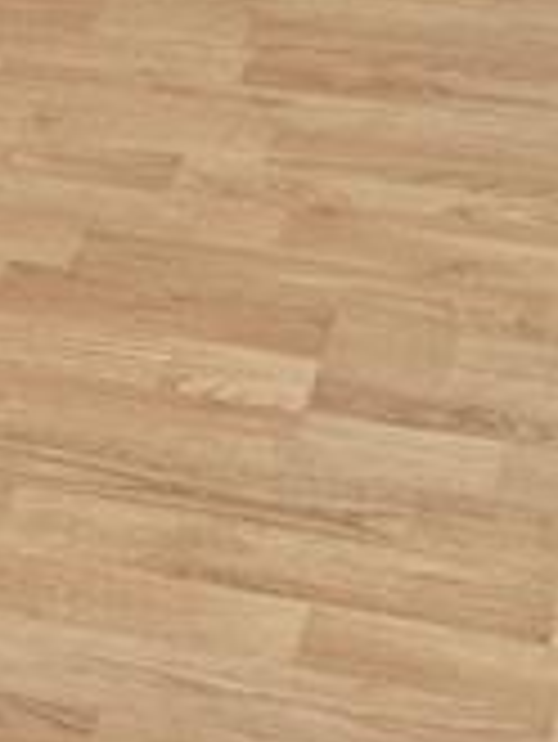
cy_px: -495
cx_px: 207
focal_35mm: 107
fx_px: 2297
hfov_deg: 13.8
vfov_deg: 16.2
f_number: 1.8
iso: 40
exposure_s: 1/120
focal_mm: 5.4
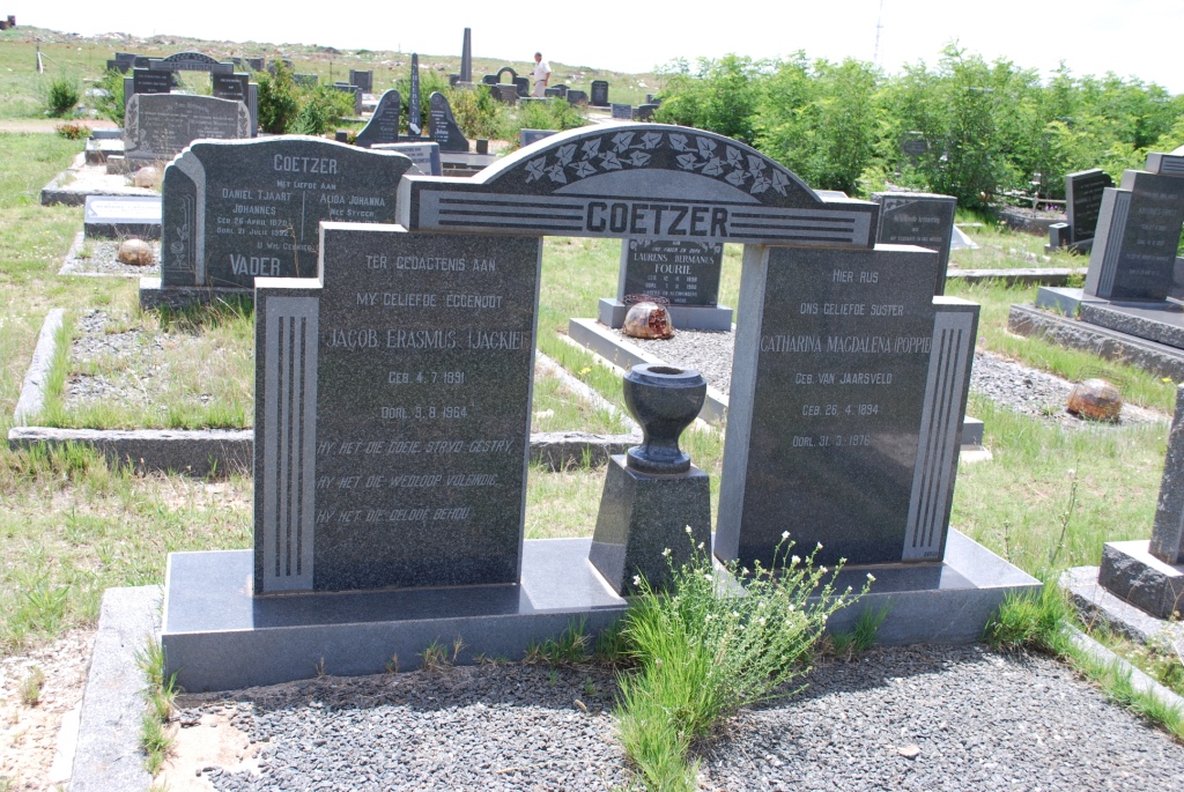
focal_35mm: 36
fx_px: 1185
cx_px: 592
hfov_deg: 53.1
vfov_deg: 37.0
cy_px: 396
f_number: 6.3
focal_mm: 24
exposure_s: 1/160
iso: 100
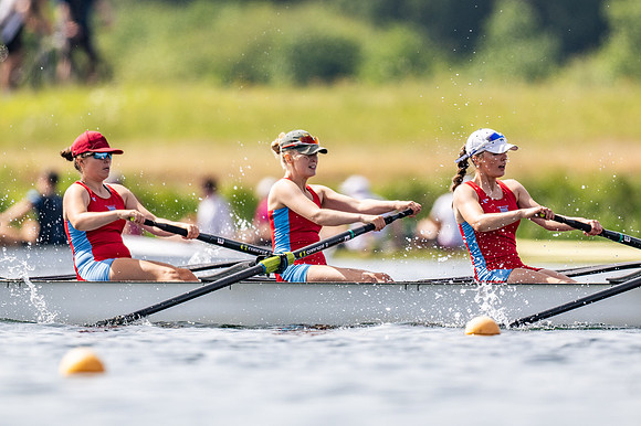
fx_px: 16015
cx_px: 320
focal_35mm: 900
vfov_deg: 1.5
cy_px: 213
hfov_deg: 2.3
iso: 180
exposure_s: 1/2500
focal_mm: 600
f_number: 4
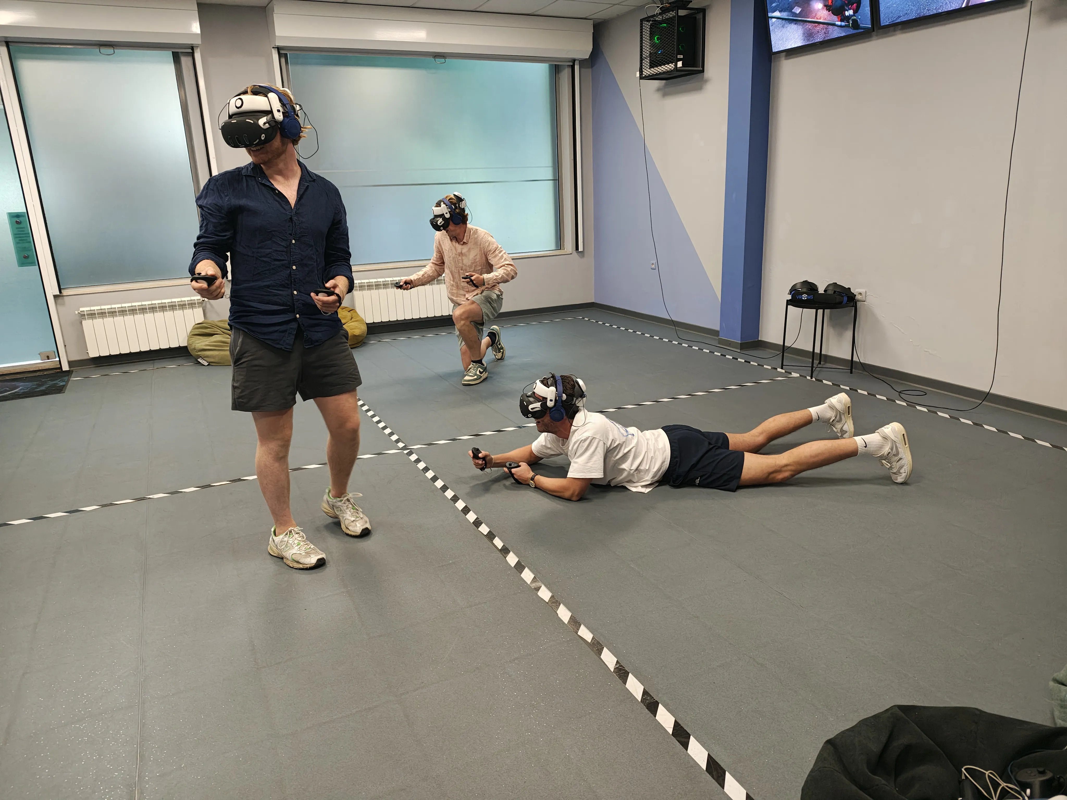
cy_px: 400
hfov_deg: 73.9
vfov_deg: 58.9
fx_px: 709
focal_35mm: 23
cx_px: 534
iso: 1413
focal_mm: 6.57
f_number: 1.6
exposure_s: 1/100
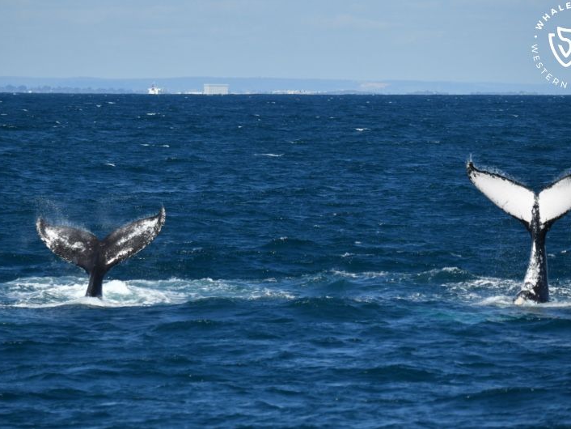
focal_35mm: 392
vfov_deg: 3.8
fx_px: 6468
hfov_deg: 5.1
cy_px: 214
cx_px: 301
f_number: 6
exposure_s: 1/8000
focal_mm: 360
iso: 800
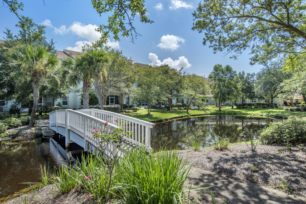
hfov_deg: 90.0
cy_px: 102
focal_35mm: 18
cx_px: 153
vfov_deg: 67.4
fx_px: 153
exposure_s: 1/1000
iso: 400
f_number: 10
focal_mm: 18
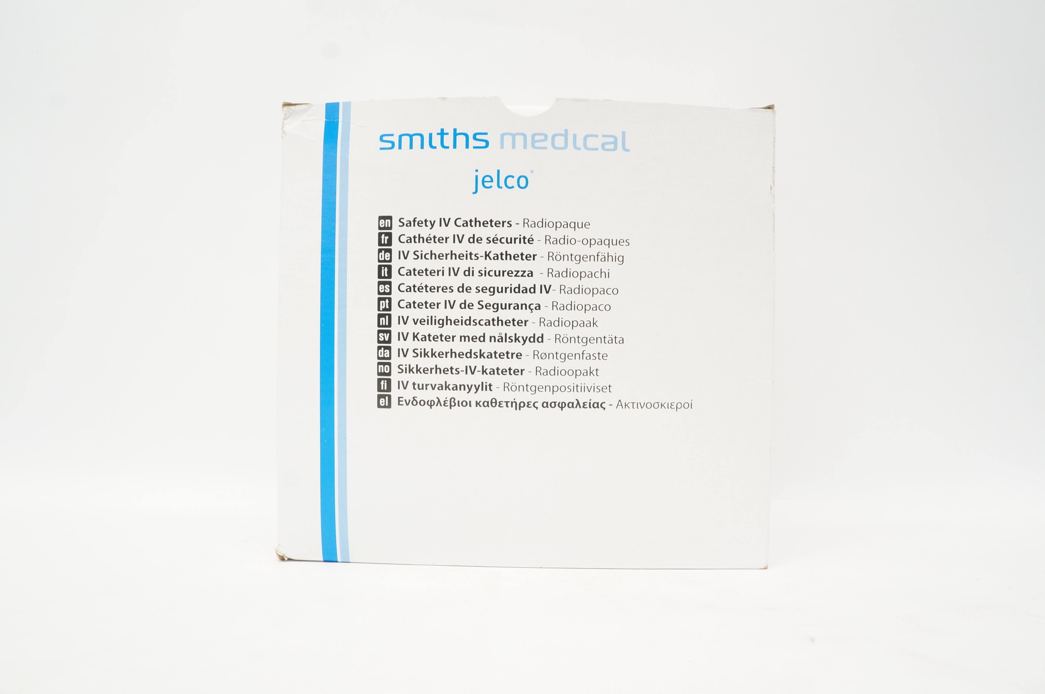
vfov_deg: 47.8
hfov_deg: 67.4
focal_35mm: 27
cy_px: 347
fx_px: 783
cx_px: 522
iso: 800
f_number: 9
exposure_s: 1/25
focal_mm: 18
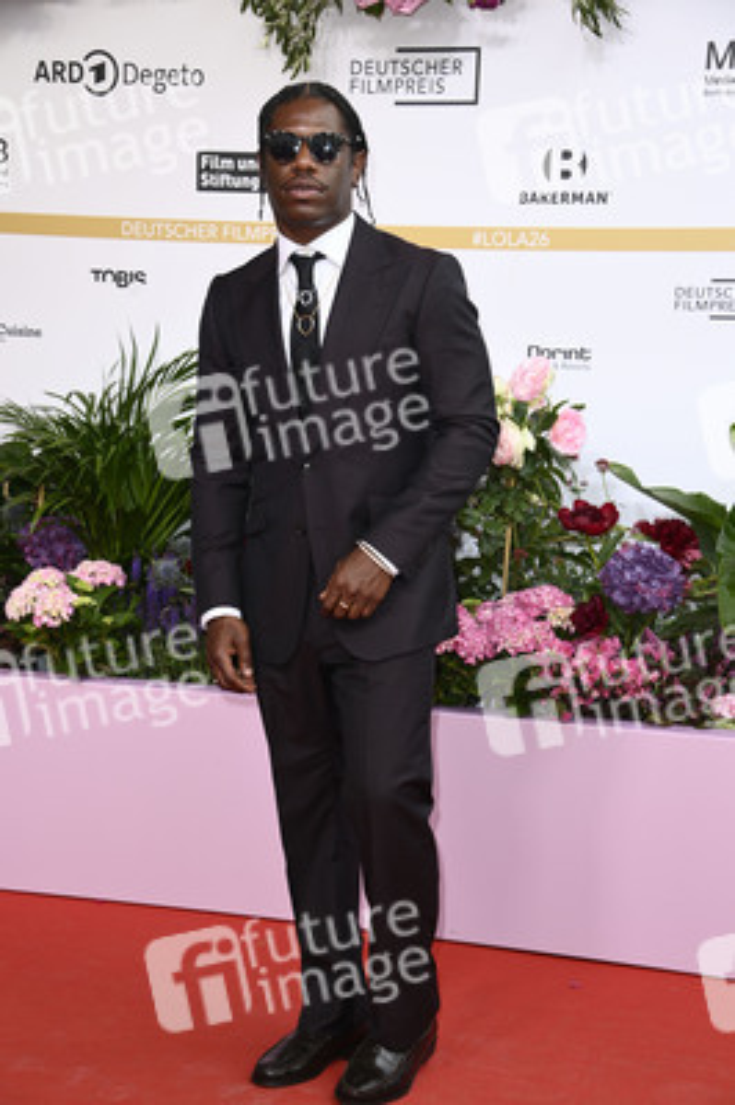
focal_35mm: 72
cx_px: 368
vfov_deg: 28.1
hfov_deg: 18.9
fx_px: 2209
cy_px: 552
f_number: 5.6
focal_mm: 72
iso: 640
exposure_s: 1/250
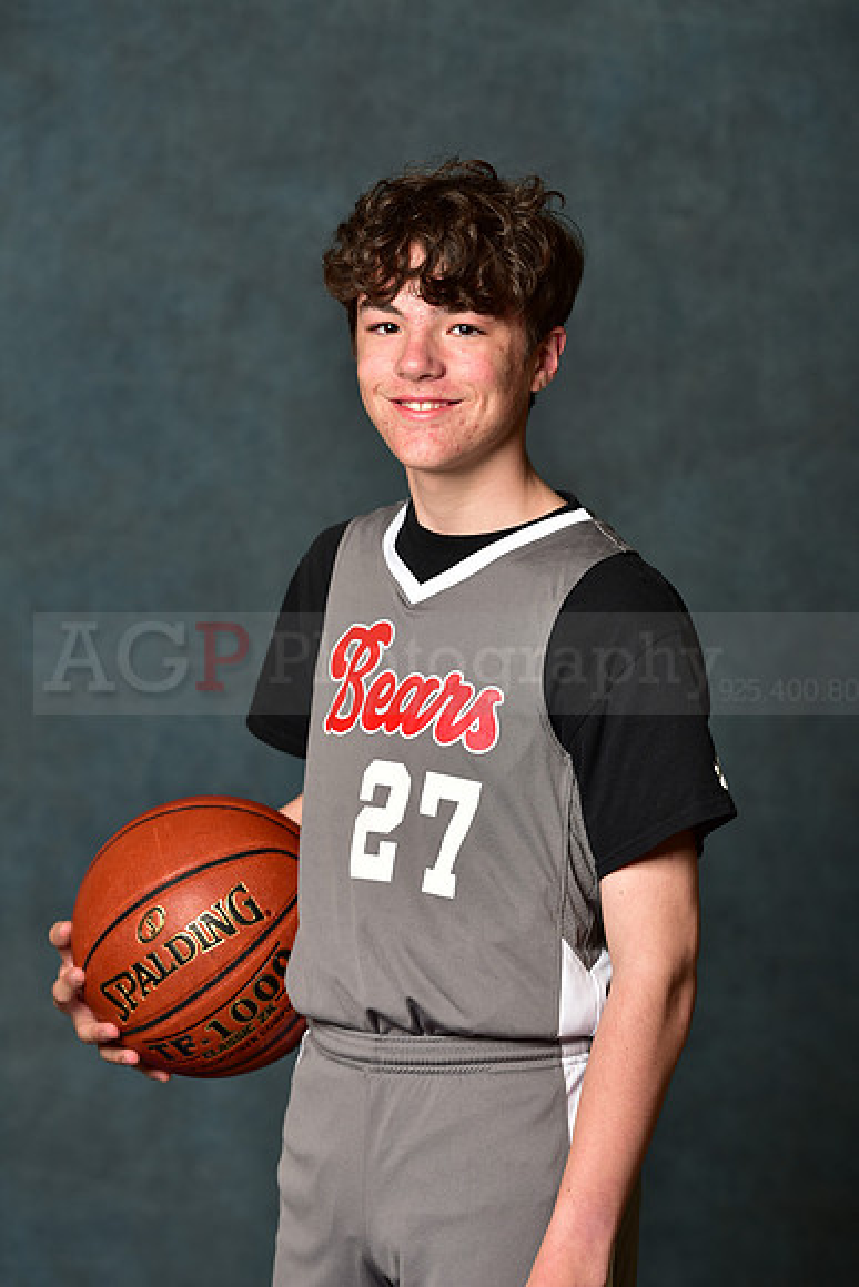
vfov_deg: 12.4
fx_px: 5902
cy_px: 644
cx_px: 430
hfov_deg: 8.3
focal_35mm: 165
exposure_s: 1/200
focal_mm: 165
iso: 200
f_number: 4.5
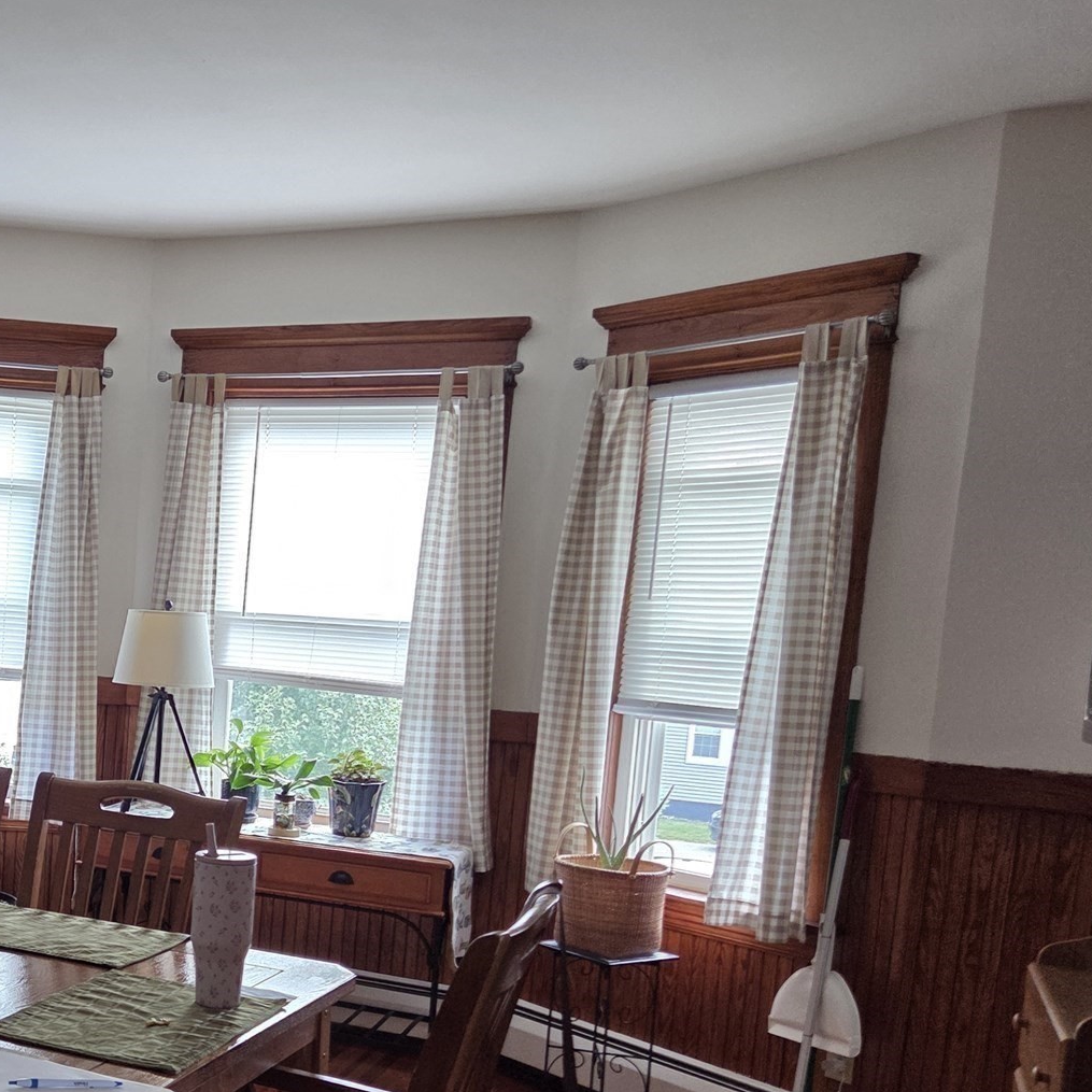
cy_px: 784
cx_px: 75
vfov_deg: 40.1
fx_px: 1463
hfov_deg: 37.7
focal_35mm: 41
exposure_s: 1/120
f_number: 1.8
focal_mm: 5.4
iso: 200
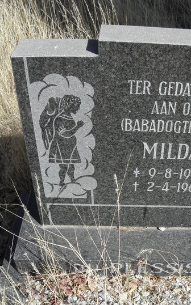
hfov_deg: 30.4
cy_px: 196
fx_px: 342
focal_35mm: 41
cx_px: 155
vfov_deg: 47.7
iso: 64
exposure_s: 1/200
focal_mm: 4.6
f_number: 5.6
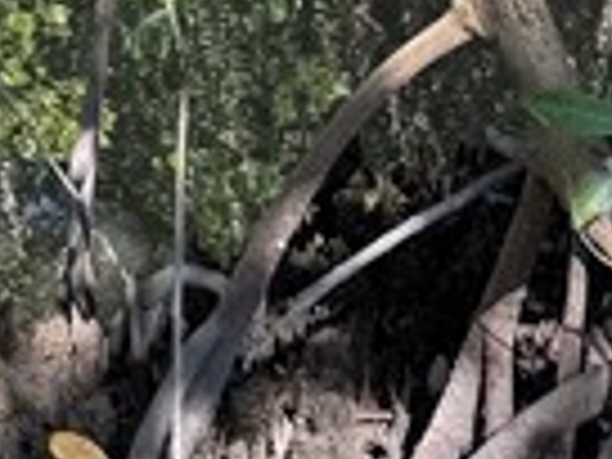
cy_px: -562
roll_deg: -2.2
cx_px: -585
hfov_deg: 10.1
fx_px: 3200
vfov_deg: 7.7
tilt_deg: -12.6
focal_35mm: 181
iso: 80
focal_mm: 6.76
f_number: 1.78
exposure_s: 1/387
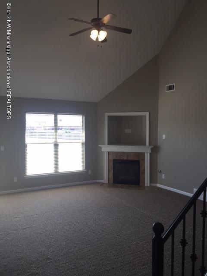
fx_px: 231
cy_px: 138
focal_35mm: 29
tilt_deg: -1.6
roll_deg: -0.2
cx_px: 104
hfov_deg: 48.2
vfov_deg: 61.7
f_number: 2.2
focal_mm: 4.15
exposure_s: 1/120
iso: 32
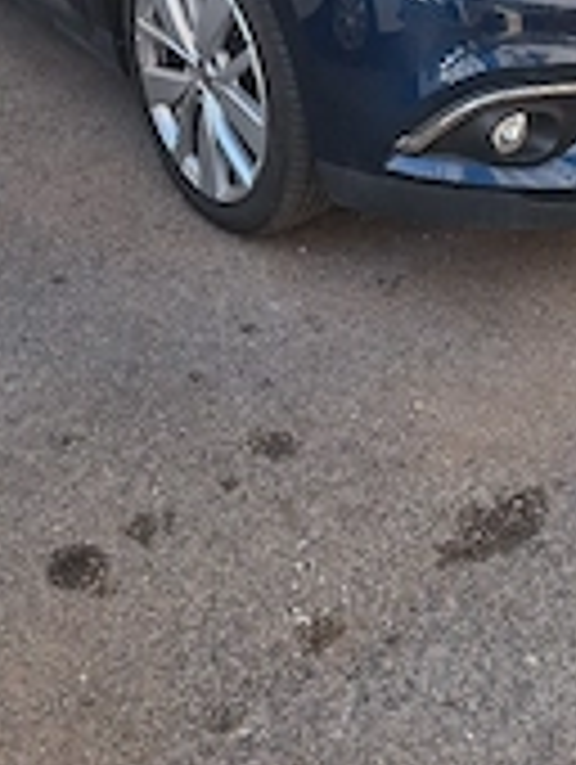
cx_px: 396
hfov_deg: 26.9
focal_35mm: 54
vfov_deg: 31.5
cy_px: -76
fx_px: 1195
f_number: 1.8
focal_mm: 5.54
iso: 40
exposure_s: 1/435
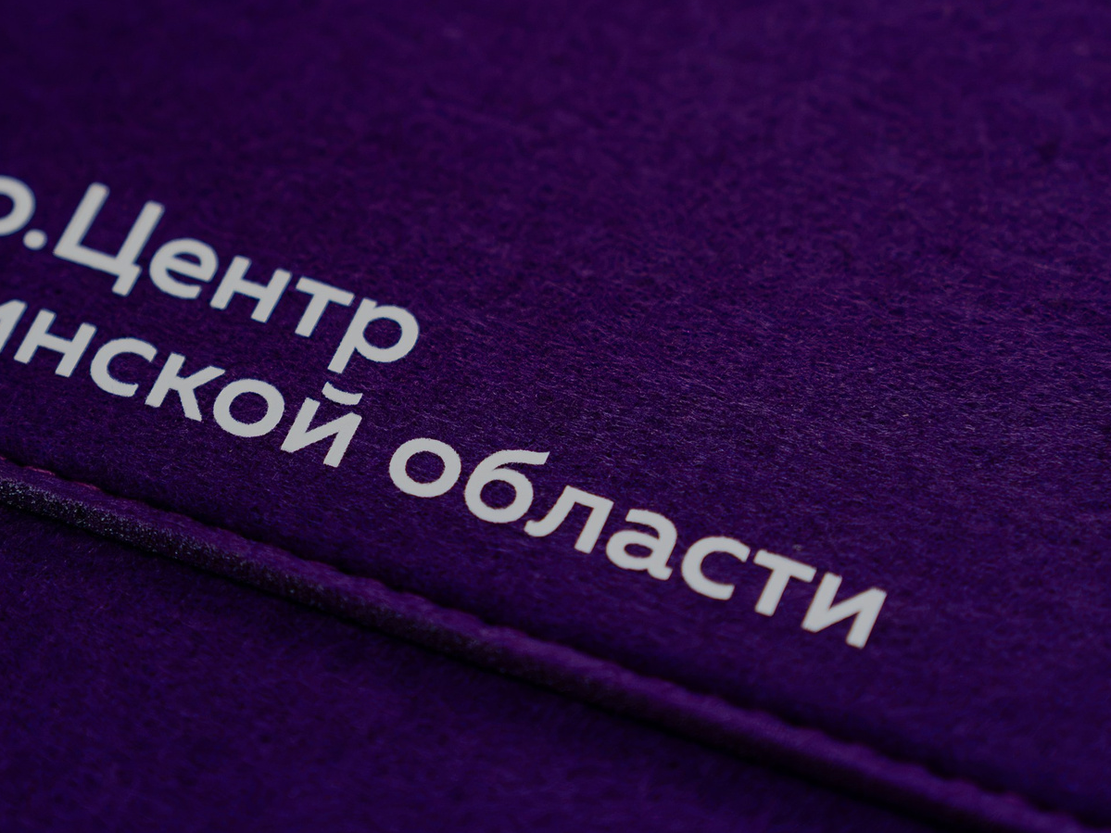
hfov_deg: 12.8
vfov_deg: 9.6
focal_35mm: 154
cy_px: 328
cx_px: 352
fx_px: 4942
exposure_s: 1/125
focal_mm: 75
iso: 1000
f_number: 3.2
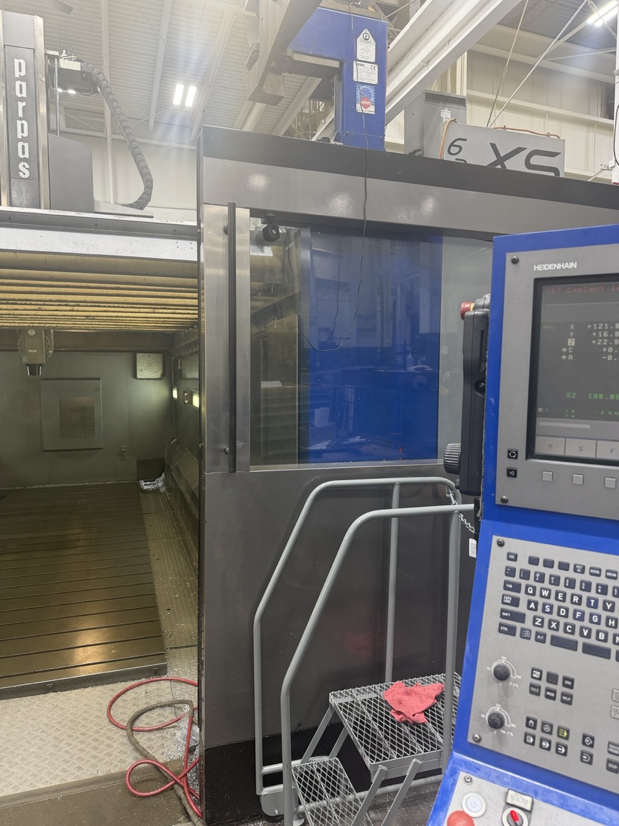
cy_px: 413
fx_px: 572
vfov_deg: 71.6
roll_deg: +0.9
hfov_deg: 56.8
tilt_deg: -4.0
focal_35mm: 24
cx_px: 310
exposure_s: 1/120
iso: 160
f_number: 1.78
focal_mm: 6.76
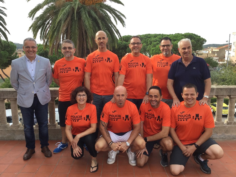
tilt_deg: -12.0
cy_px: 88
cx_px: 118
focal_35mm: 31
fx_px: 211
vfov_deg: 45.4
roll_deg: -0.3
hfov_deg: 58.4
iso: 25
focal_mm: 3.3
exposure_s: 1/306
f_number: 2.4
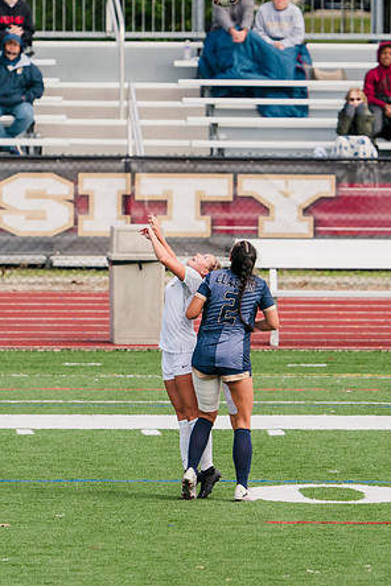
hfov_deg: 2.2
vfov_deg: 3.3
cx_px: 192
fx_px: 10116
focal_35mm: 621
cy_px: 291
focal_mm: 400
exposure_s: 1/1600
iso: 500
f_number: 6.3
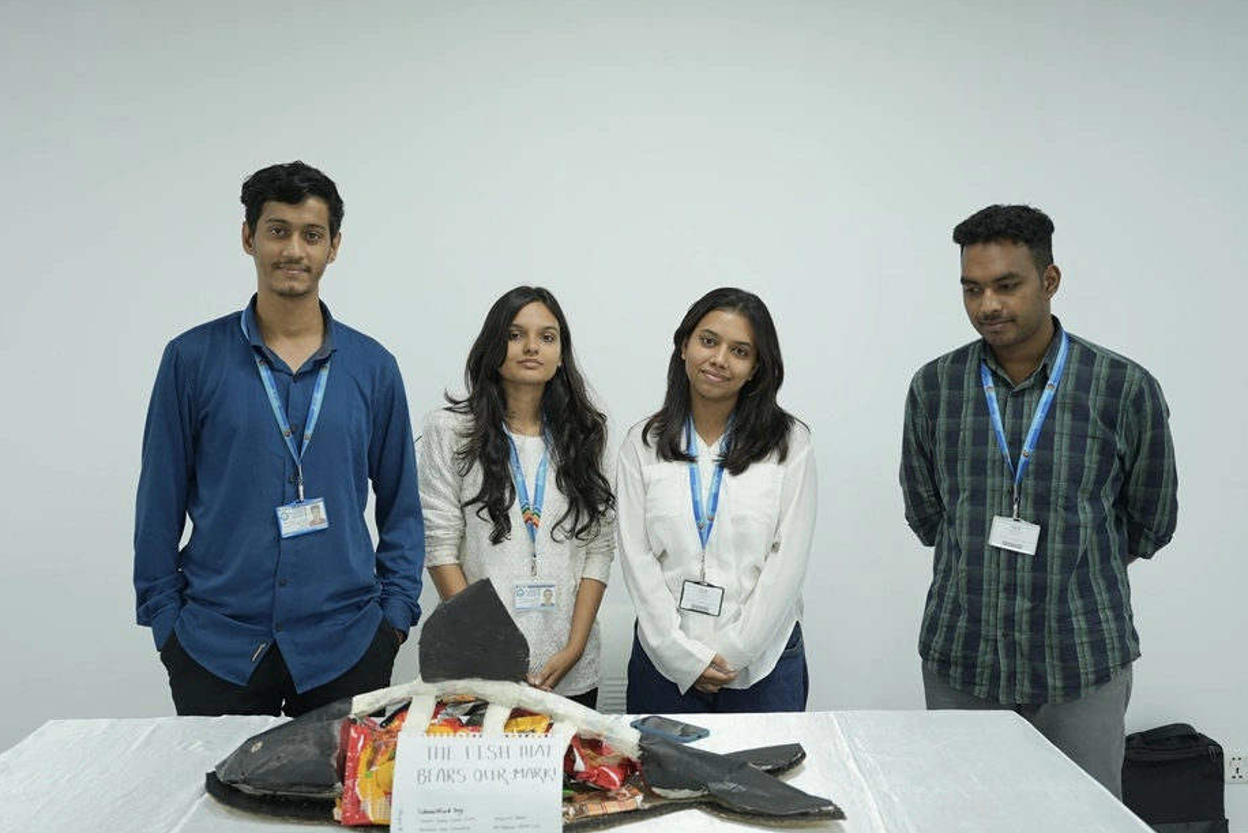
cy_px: 465
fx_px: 1317
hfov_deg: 50.7
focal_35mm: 38
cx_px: 587
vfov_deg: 35.0
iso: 320
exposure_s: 1/100
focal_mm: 29
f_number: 2.8
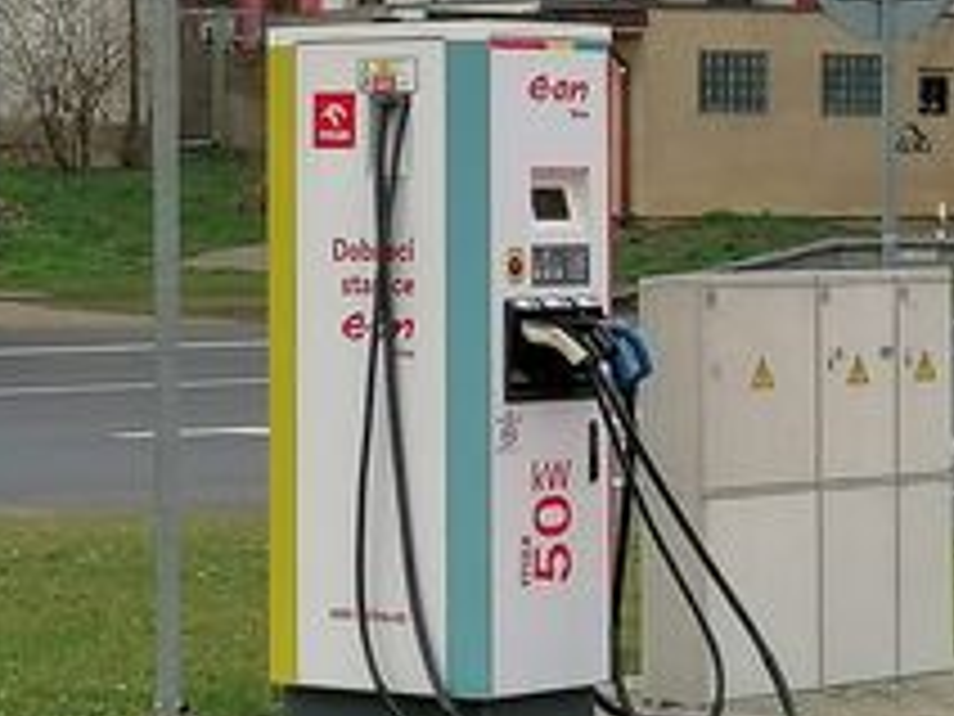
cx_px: 576
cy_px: 216
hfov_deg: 13.4
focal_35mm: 147
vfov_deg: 10.1
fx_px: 4051
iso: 50
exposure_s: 1/543
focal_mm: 5.3
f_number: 1.8
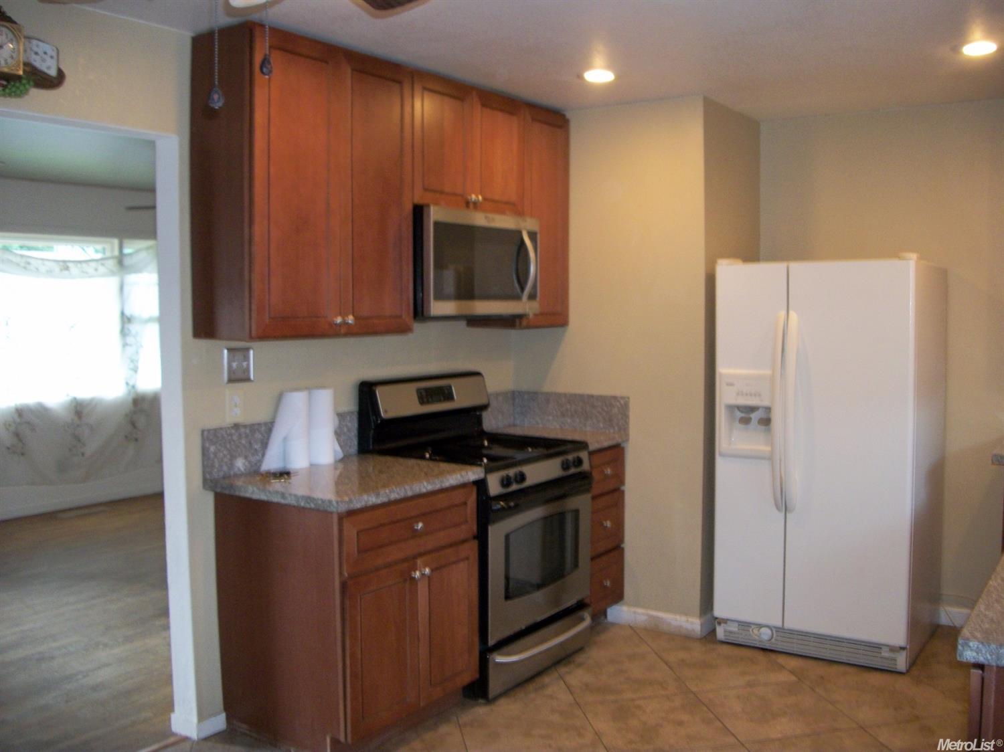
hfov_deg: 56.8
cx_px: 502
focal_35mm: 32
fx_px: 928
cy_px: 376
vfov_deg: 44.1
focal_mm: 5.7
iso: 160
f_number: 2.9
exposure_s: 1/30
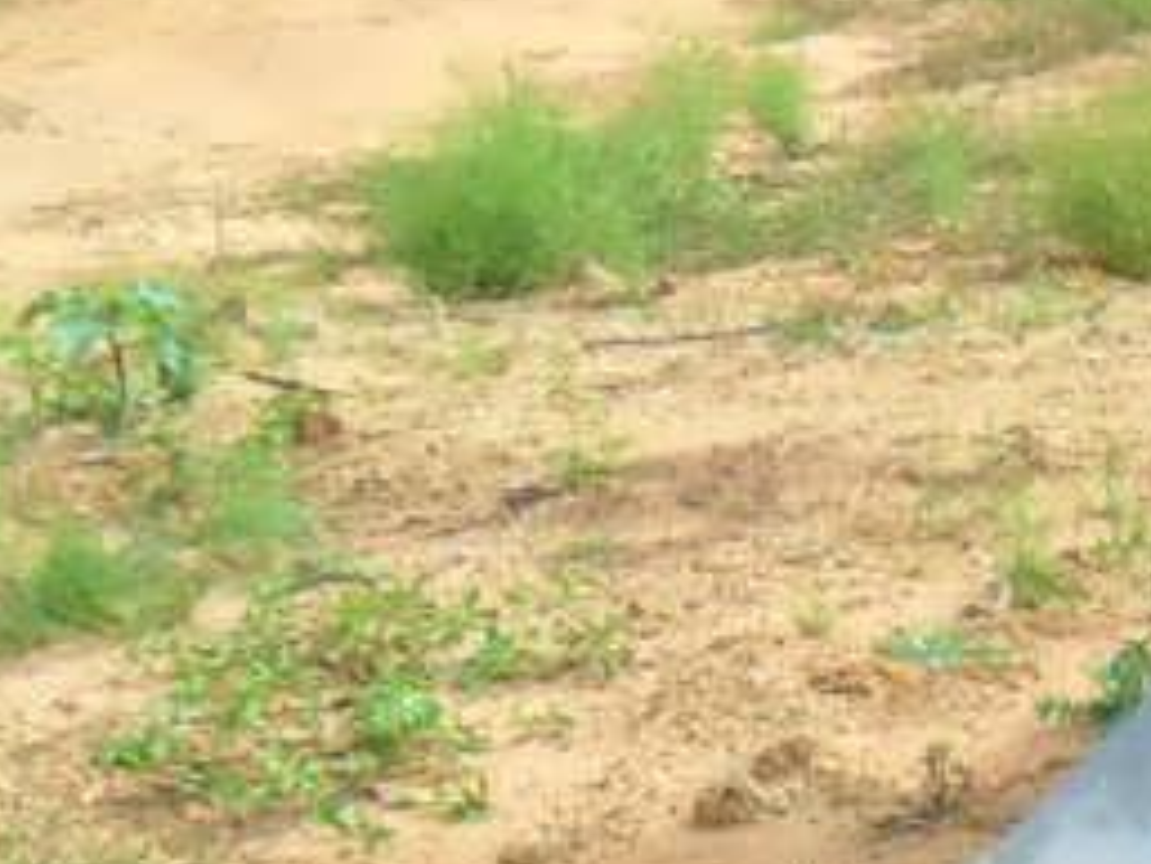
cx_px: 2217
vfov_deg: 11.0
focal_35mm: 126
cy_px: 1549
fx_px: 4192
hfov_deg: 13.6
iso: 100
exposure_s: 1/350
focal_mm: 4.9
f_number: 3.5
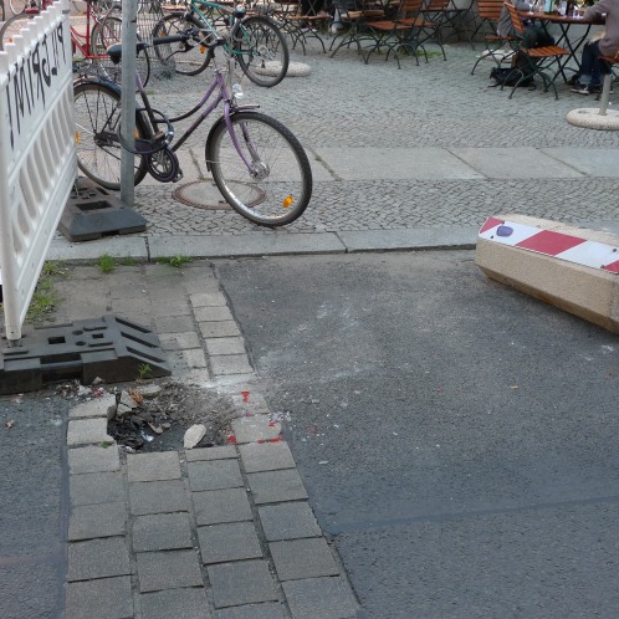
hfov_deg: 38.3
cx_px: 312
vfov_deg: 38.3
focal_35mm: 44
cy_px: 309
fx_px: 890
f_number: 2.8
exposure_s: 1/160
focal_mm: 7.9
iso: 80
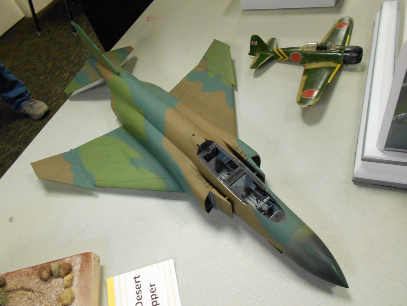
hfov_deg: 67.3
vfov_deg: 53.1
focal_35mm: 26
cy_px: 153
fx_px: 306
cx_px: 204
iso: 400
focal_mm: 4.6
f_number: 3.2
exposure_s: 1/25
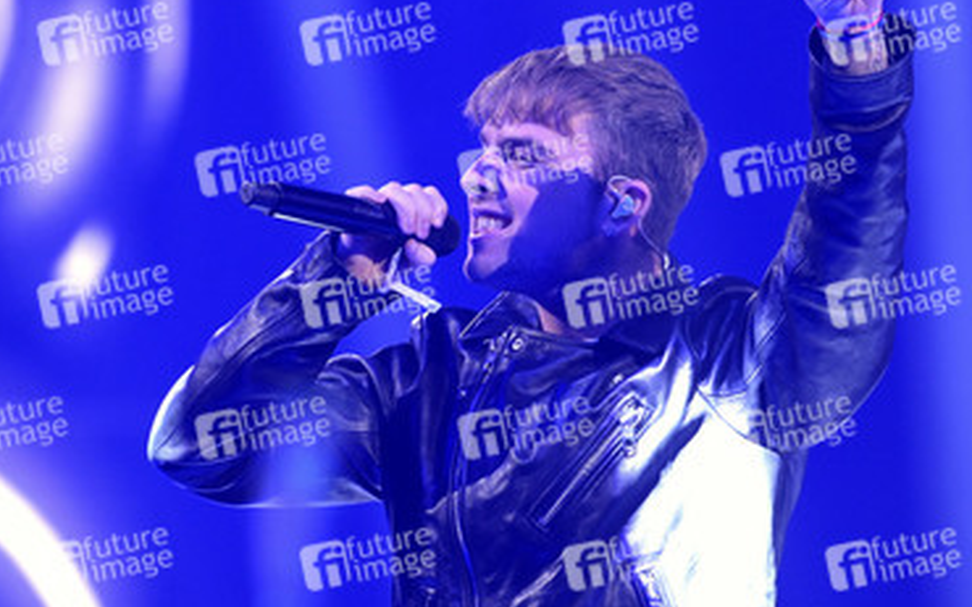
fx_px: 13479
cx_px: 561
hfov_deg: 4.1
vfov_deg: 2.6
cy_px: 231
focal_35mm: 509
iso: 6400
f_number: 5.6
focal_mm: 410
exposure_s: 1/320
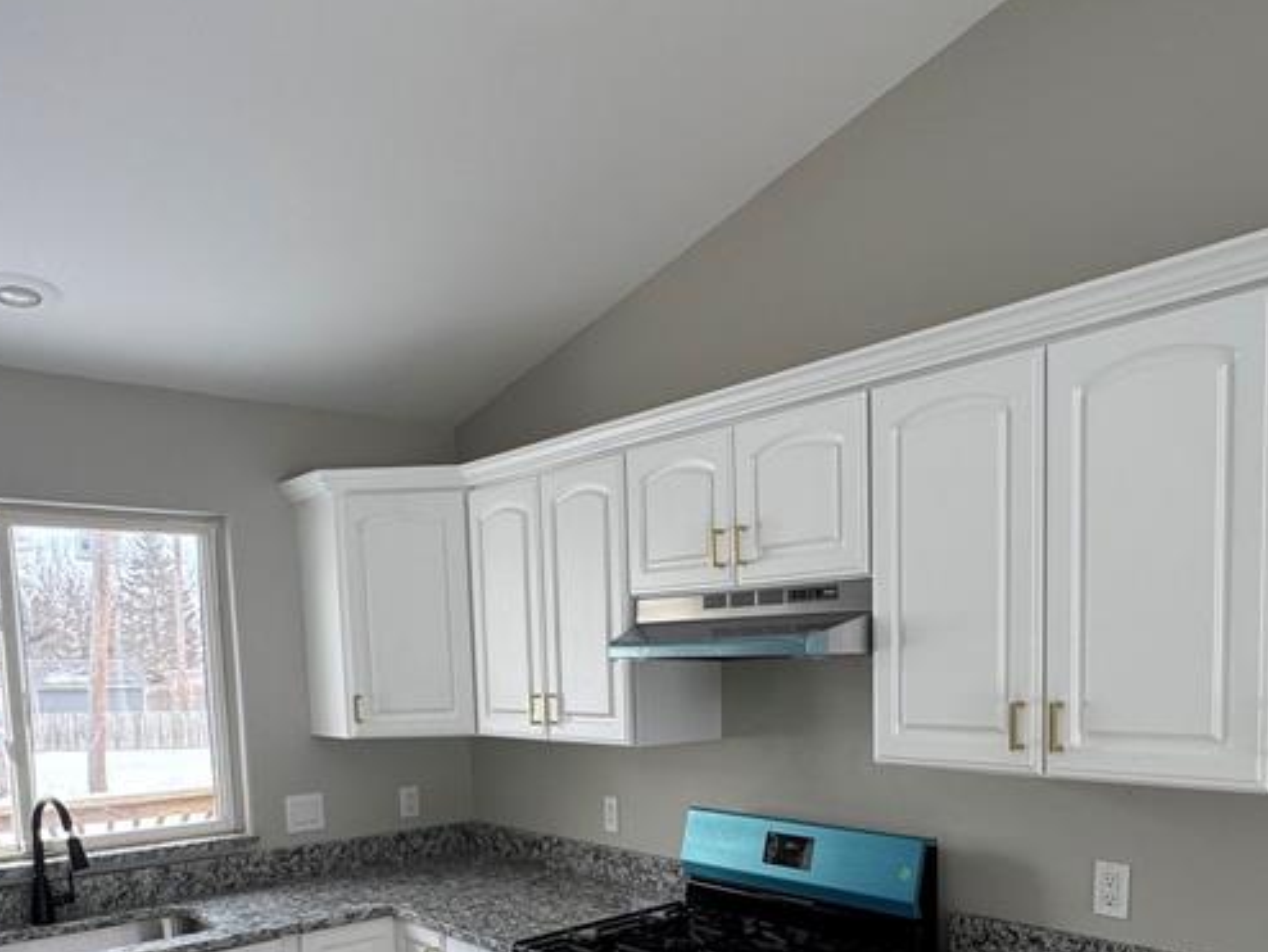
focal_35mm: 29
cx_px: 701
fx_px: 1063
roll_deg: +1.2
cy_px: 754
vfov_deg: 45.9
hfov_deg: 61.5
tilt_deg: -5.9
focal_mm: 2.22
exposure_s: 1/99
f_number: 2.2
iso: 80
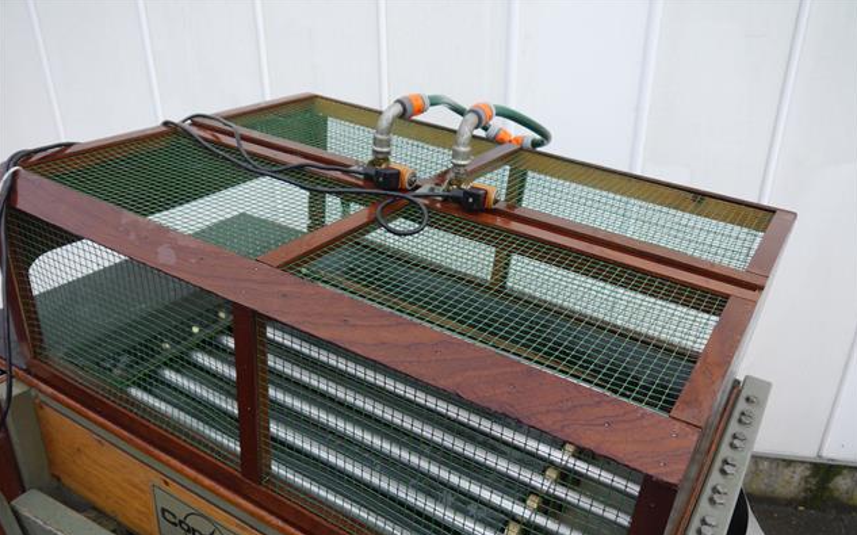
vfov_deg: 41.6
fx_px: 700
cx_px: 430
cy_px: 321
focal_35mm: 30
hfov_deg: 62.9
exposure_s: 1/125
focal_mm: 14
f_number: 4
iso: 160
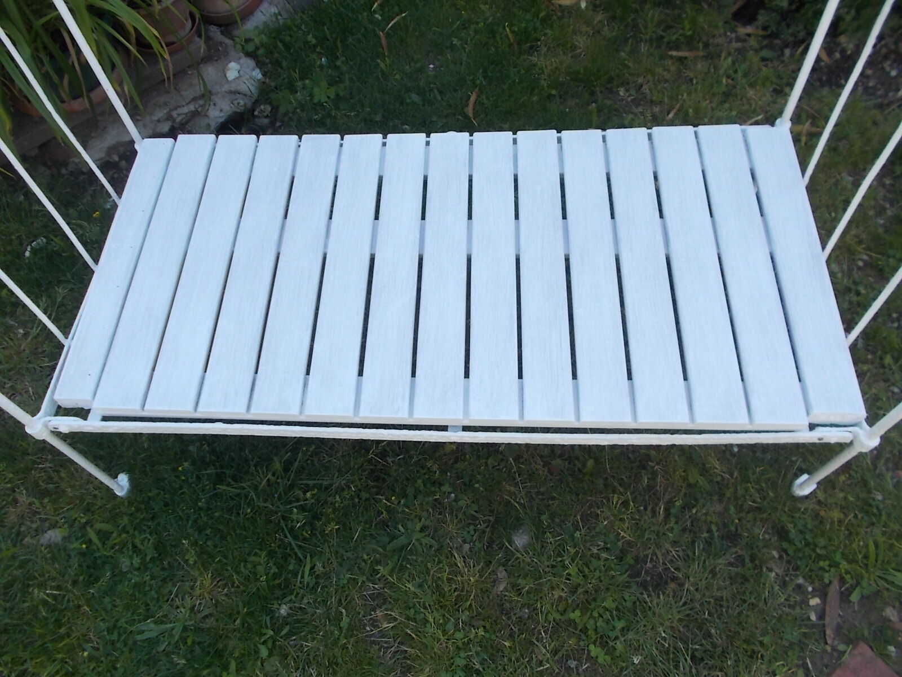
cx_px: 451
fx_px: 677
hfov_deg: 67.3
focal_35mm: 26
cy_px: 338
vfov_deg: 53.1
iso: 80
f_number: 3.2
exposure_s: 1/250
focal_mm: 4.6
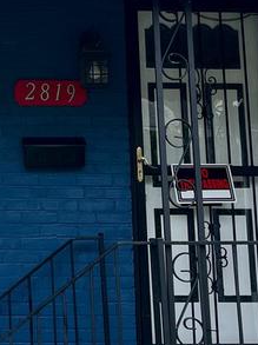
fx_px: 956
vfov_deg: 20.0
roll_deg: +0.3
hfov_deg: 14.9
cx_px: -51
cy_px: 27
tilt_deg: +12.2
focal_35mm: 96
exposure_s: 1/951
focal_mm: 5.1
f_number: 1.6
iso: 50
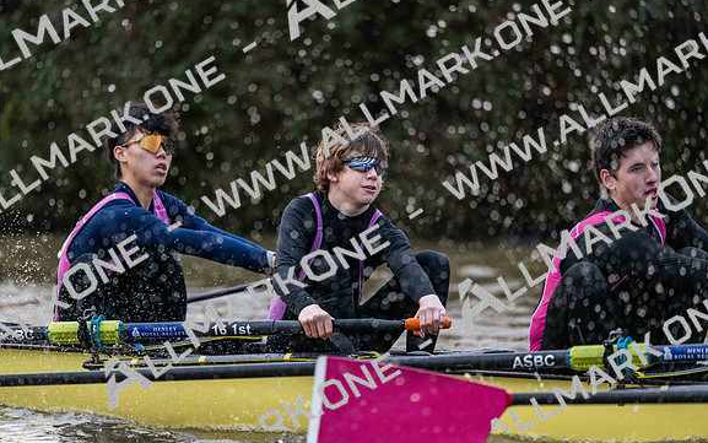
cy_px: 220
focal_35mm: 410
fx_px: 7913
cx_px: 353
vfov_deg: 3.2
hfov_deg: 5.1
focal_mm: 400
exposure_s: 1/1600
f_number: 4.5
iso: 9000
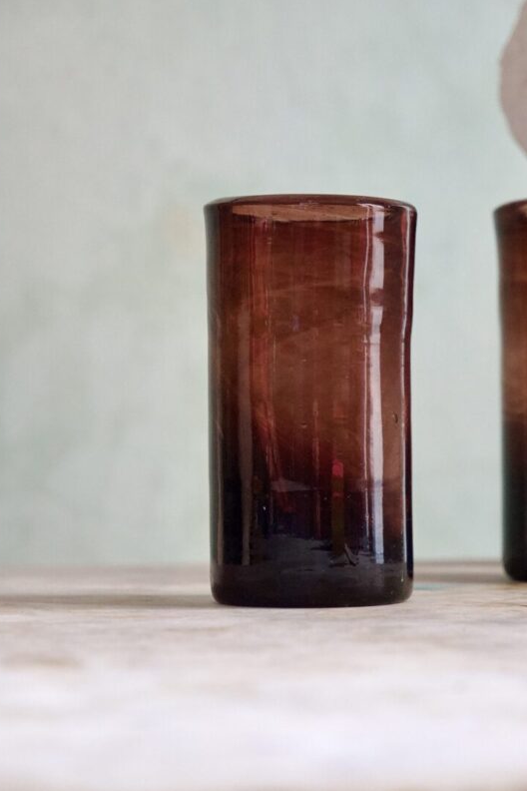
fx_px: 2767
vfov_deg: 16.3
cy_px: 396
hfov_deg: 10.9
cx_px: 284
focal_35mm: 126
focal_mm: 60
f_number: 4
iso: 3200
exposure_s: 1/80
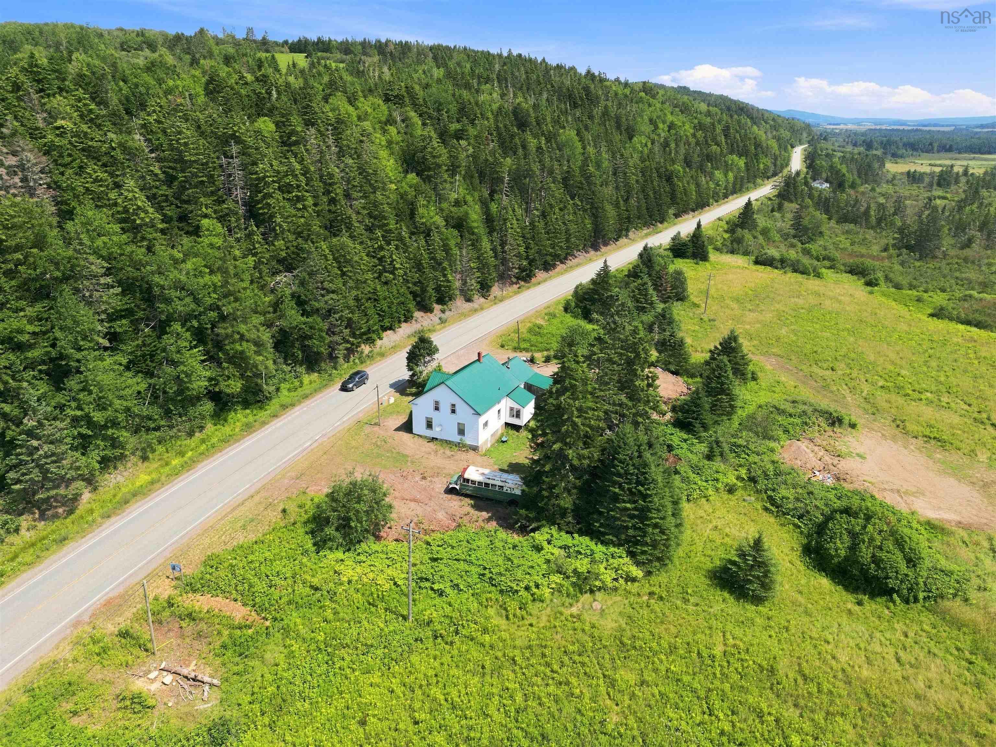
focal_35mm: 24
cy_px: 374
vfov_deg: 56.8
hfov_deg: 71.6
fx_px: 691
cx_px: 498
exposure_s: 1/2000
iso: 140
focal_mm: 6.7
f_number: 1.7
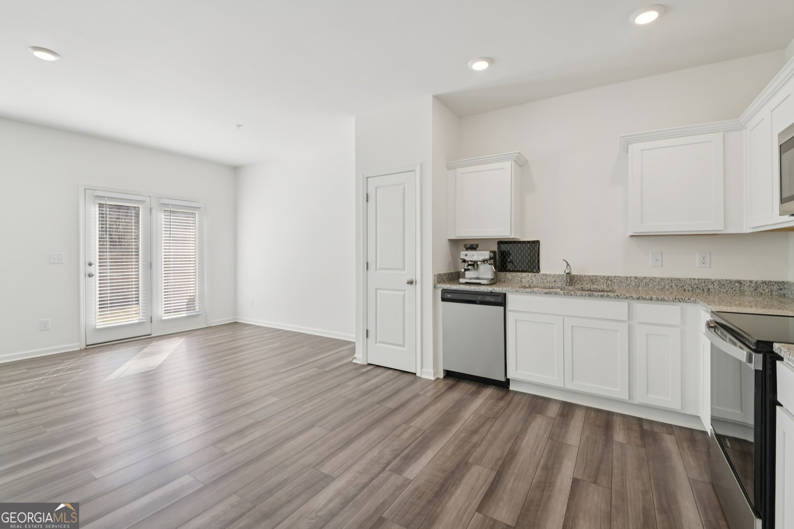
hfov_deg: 96.7
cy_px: 264
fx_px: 353
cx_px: 397
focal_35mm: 16
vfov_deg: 73.7
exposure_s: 1/40
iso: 160
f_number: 8
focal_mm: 16
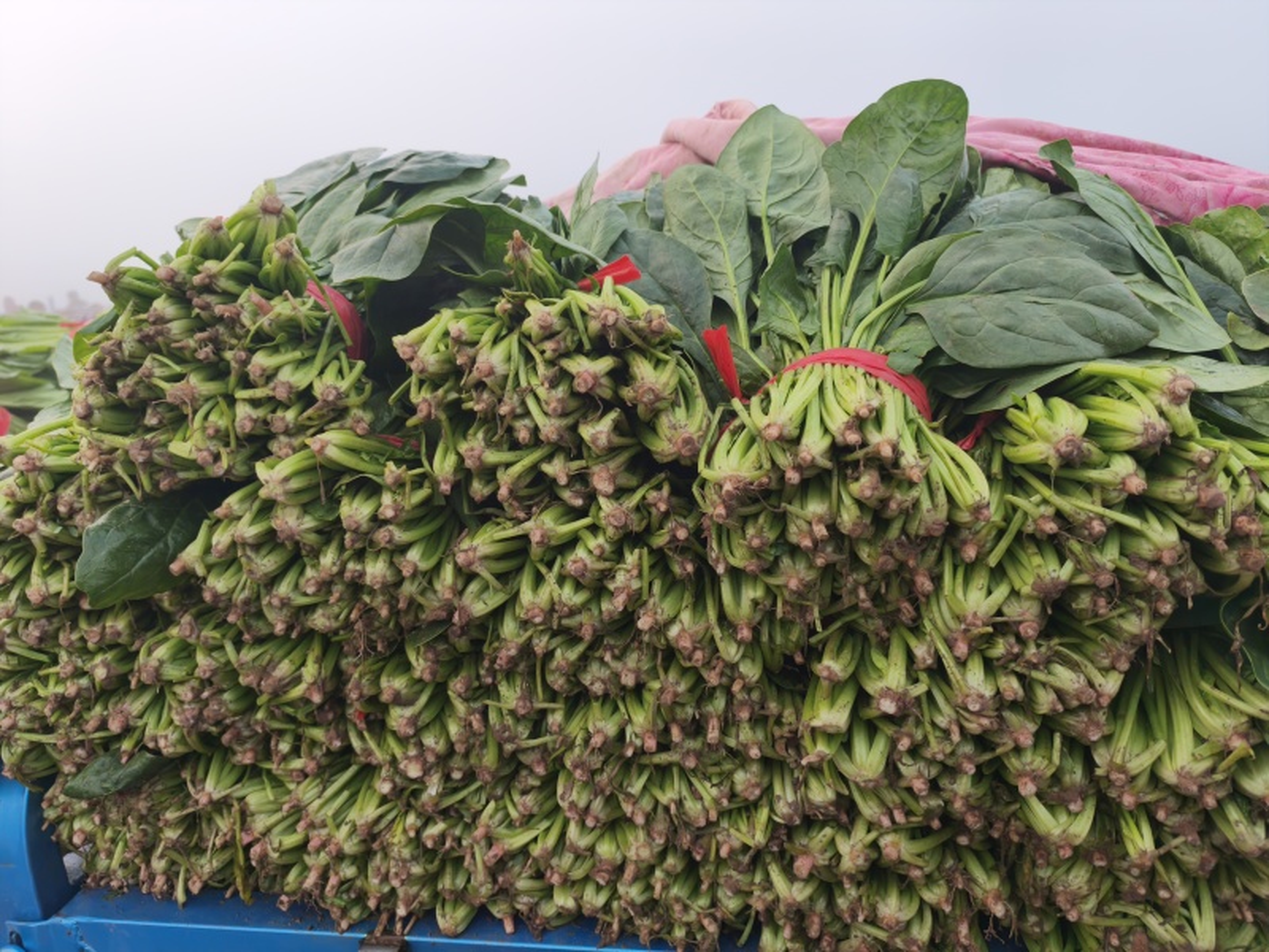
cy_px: 476
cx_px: 634
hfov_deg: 73.9
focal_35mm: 23
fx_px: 843
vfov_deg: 58.9
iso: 80
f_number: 1.6
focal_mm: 5.84
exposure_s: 1/250
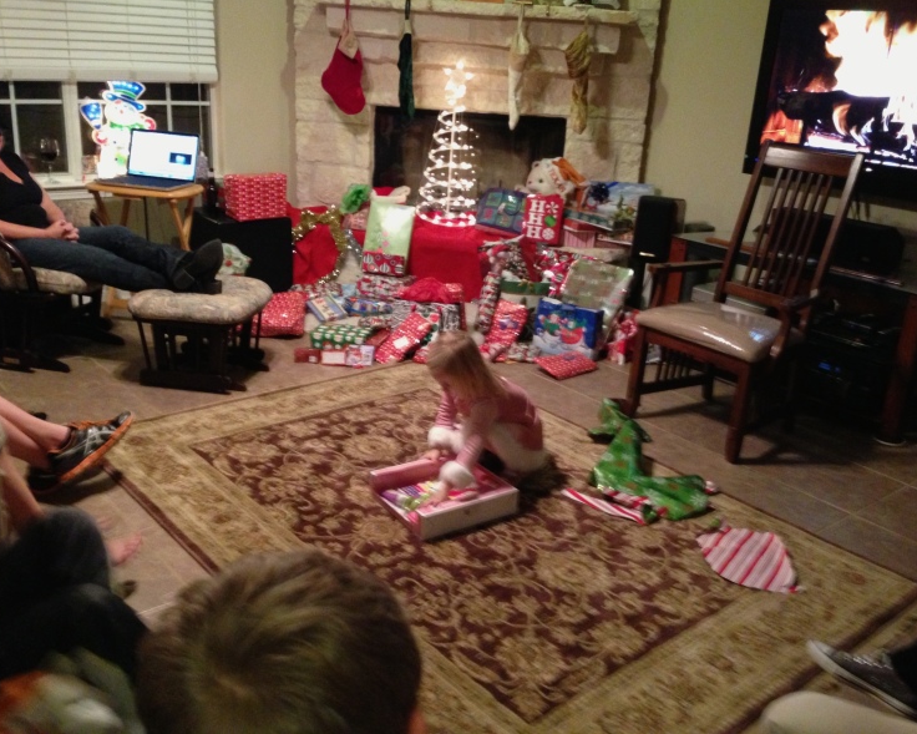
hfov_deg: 51.5
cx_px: 480
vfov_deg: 42.2
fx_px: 950
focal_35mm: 35
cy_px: 361
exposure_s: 1/15
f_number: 2.4
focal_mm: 4.13
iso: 500
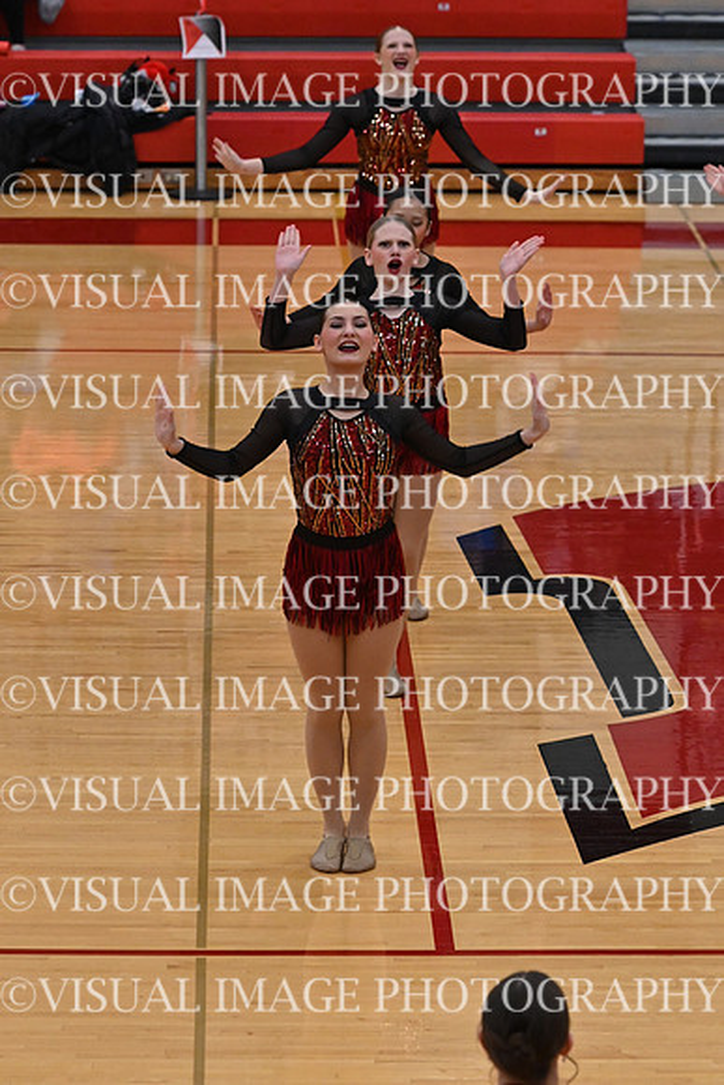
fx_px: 5065
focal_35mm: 168
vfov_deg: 12.2
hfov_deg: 8.2
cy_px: 542
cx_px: 362
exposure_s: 1/400
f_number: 4
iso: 5000
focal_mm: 112
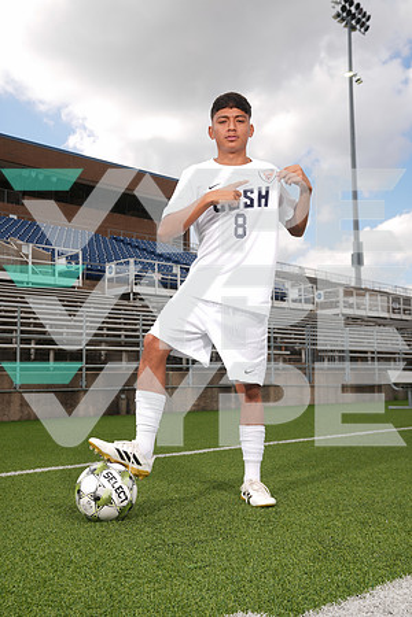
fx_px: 669
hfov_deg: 34.2
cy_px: 308
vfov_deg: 49.6
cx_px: 206
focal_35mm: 39
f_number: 7.1
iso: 80
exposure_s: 1/200
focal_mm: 39
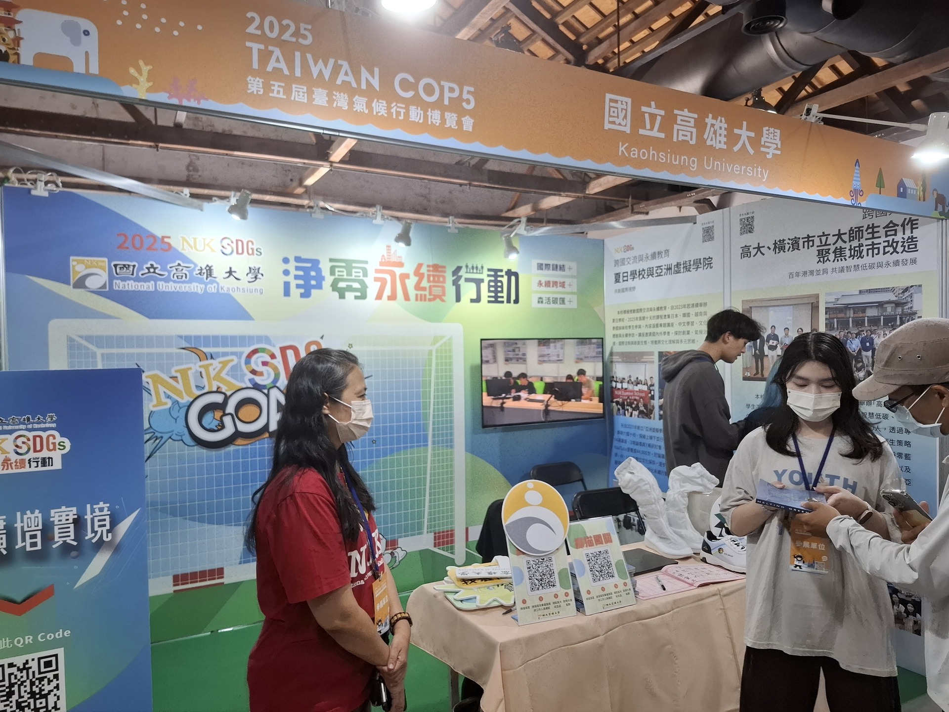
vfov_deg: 58.9
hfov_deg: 73.9
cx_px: 474
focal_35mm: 23
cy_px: 356
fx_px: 631
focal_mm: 5.54
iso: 320
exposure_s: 1/120
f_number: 1.8
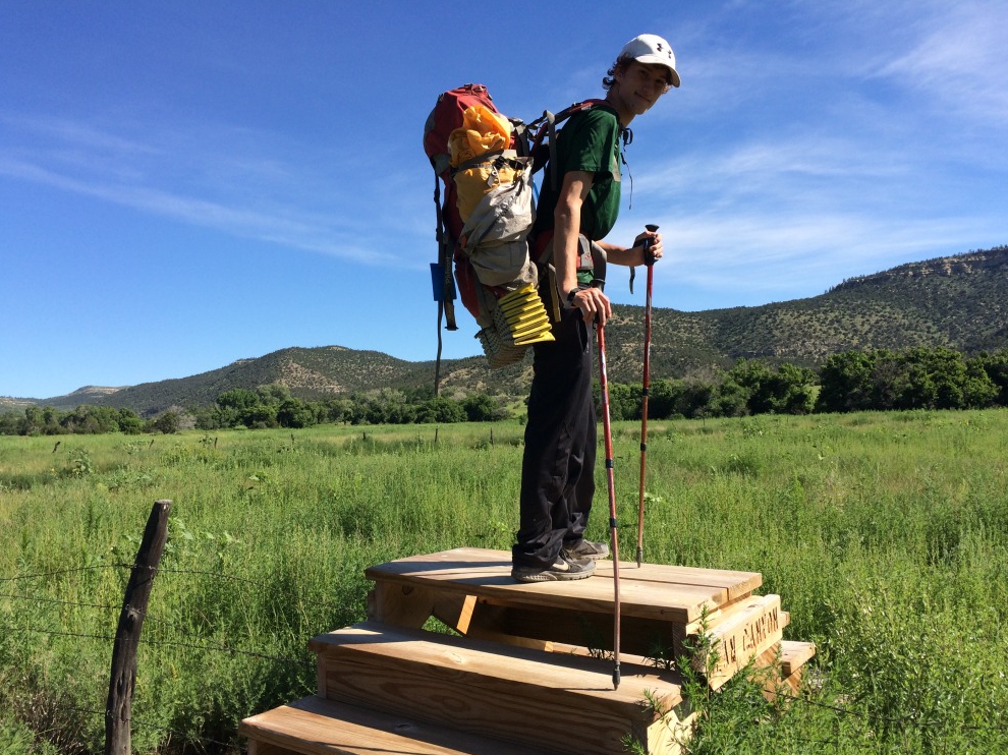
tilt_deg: -0.1
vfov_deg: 46.8
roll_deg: +1.5
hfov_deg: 60.0
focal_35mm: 30
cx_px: 515
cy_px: 388
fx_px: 873
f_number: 2.2
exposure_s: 1/1466
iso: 32
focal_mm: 4.15
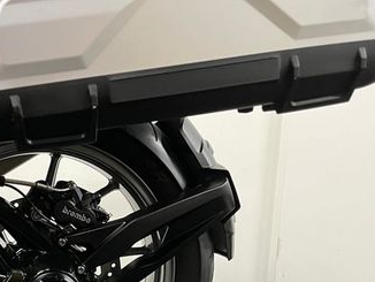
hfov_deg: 35.6
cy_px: 275
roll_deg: -2.9
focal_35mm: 51
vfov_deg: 27.2
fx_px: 553
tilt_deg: -10.1
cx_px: 49
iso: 320
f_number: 1.6
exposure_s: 1/50
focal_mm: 5.1
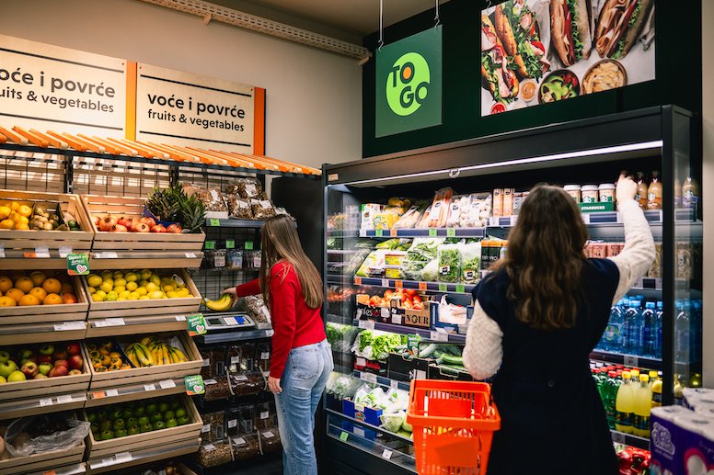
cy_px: 243
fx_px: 575
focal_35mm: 29
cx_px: 367
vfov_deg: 44.9
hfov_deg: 63.7
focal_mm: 28
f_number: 1.4
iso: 500
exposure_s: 1/400
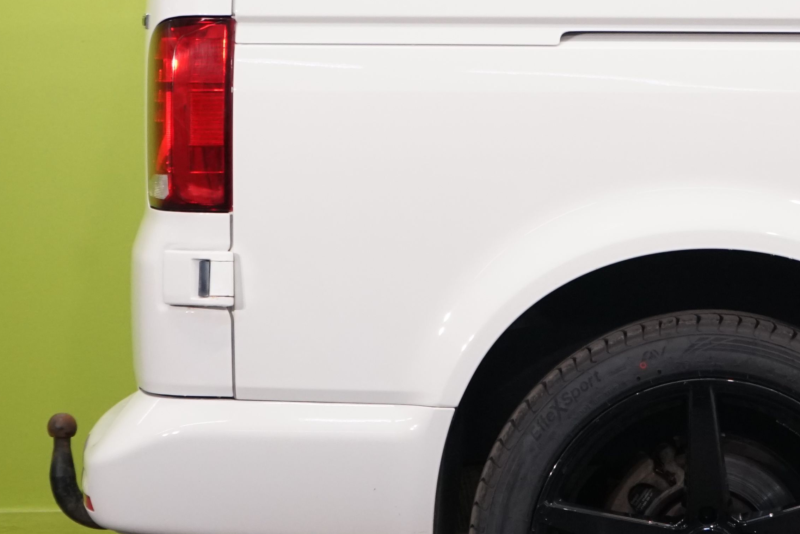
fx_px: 4111
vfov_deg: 7.4
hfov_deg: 11.0
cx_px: 787
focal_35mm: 185
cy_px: 86
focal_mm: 70
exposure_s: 1/125
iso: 1600
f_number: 5.6
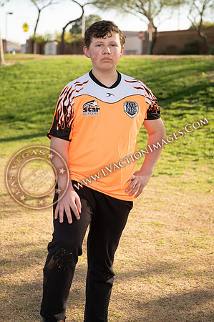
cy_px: 161
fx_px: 626
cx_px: 107
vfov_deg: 28.9
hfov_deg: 19.4
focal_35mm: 70
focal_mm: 70
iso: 100
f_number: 4
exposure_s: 1/250
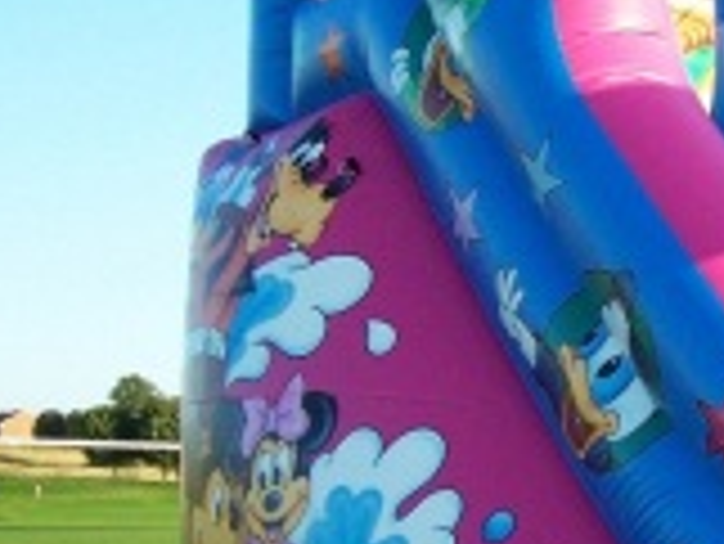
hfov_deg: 17.7
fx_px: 2261
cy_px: 321
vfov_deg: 13.7
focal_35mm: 108
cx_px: 751
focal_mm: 5.6
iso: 160
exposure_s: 1/800
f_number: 2.7
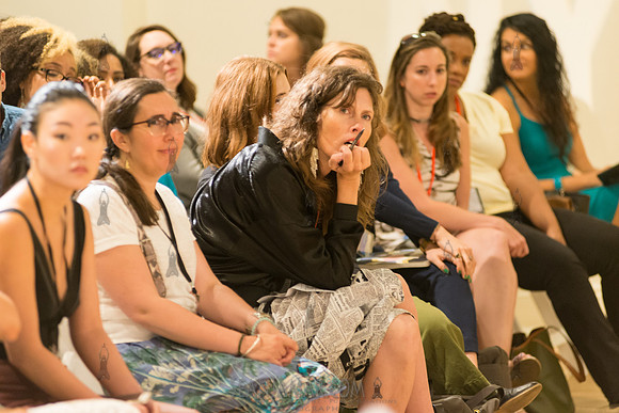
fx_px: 3440
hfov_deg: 10.3
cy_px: 206
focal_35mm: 200
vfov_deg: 6.9
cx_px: 310
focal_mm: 200
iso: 3200
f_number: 3.5
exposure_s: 1/80
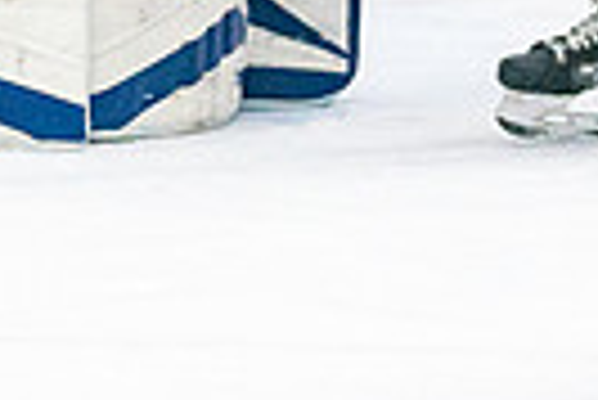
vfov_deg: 1.8
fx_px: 12788
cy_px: 74
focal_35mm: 769
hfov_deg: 2.7
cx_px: -305
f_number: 2.8
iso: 3200
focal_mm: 100
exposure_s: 1/1250
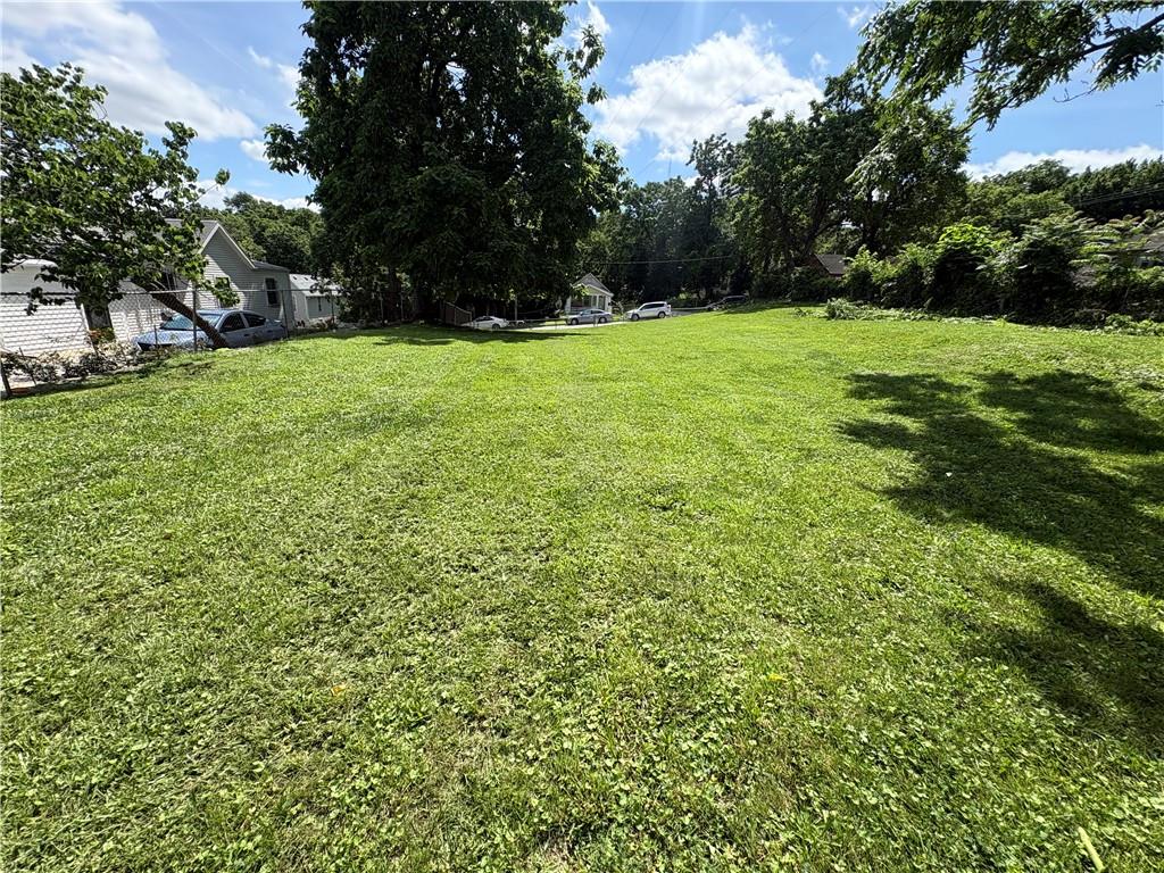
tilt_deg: -14.7
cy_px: 436
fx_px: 471
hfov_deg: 102.1
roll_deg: -2.4
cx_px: 582
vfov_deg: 85.7
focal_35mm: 14
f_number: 2.2
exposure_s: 1/1034
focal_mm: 2.22
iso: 50
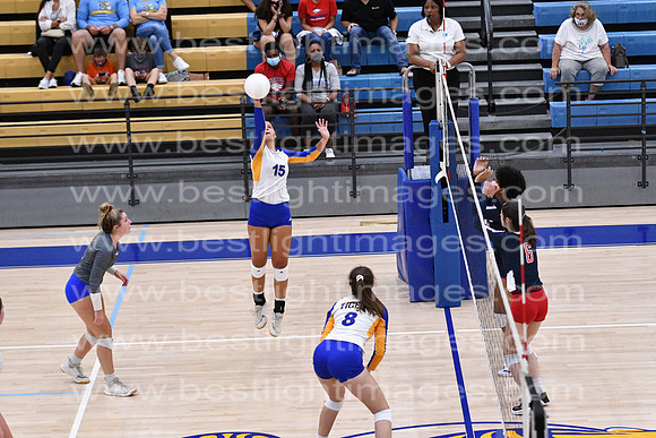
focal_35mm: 135
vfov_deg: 10.2
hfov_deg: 15.2
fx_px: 2460
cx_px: 328
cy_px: 219
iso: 6400
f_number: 3.2
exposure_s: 1/1000
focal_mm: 90
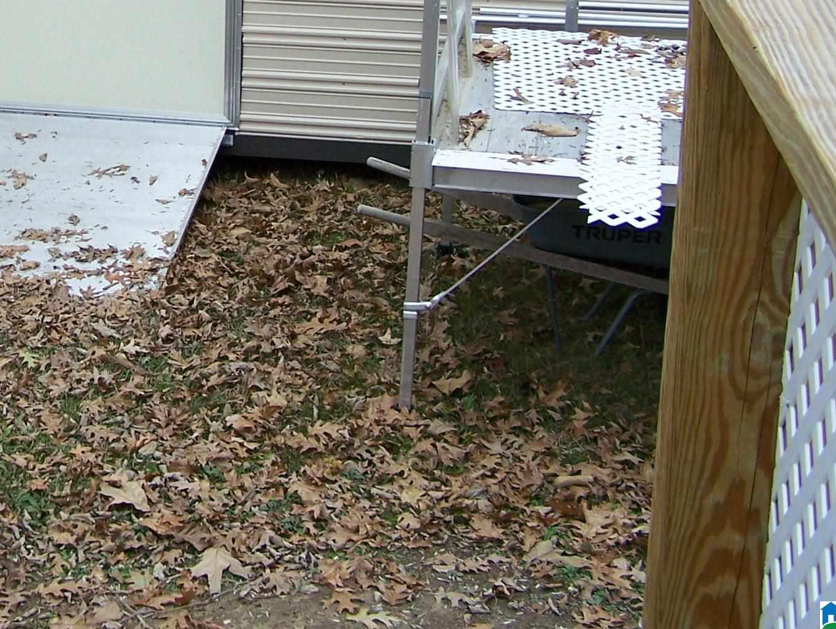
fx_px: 1910
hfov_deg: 23.8
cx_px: 25
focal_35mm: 79
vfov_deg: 18.1
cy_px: -24
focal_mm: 6.3
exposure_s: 1/250
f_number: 2.8
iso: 80
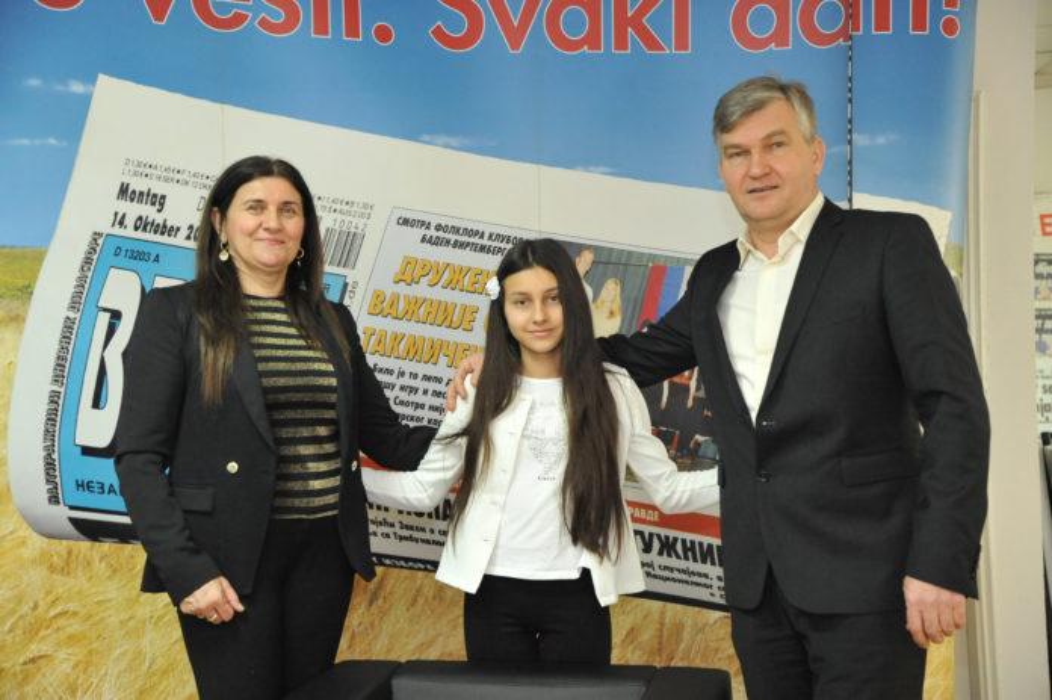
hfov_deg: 36.3
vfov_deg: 24.6
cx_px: 526
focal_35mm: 55
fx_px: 1606
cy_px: 350
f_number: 4
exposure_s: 1/80
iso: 4500
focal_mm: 55
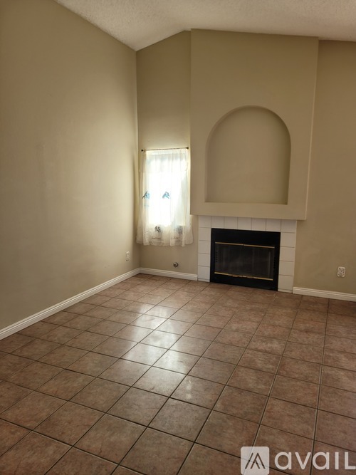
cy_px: 238
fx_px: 357
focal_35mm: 26
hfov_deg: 53.0
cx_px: 178
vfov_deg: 67.3
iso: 50
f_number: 1.8
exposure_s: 1/120
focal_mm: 5.4
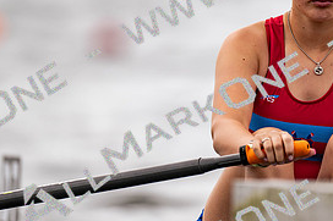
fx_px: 11842
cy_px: 48
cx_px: 272
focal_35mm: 1281
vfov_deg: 1.1
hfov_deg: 1.6
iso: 220
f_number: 4
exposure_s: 1/2500
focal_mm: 600
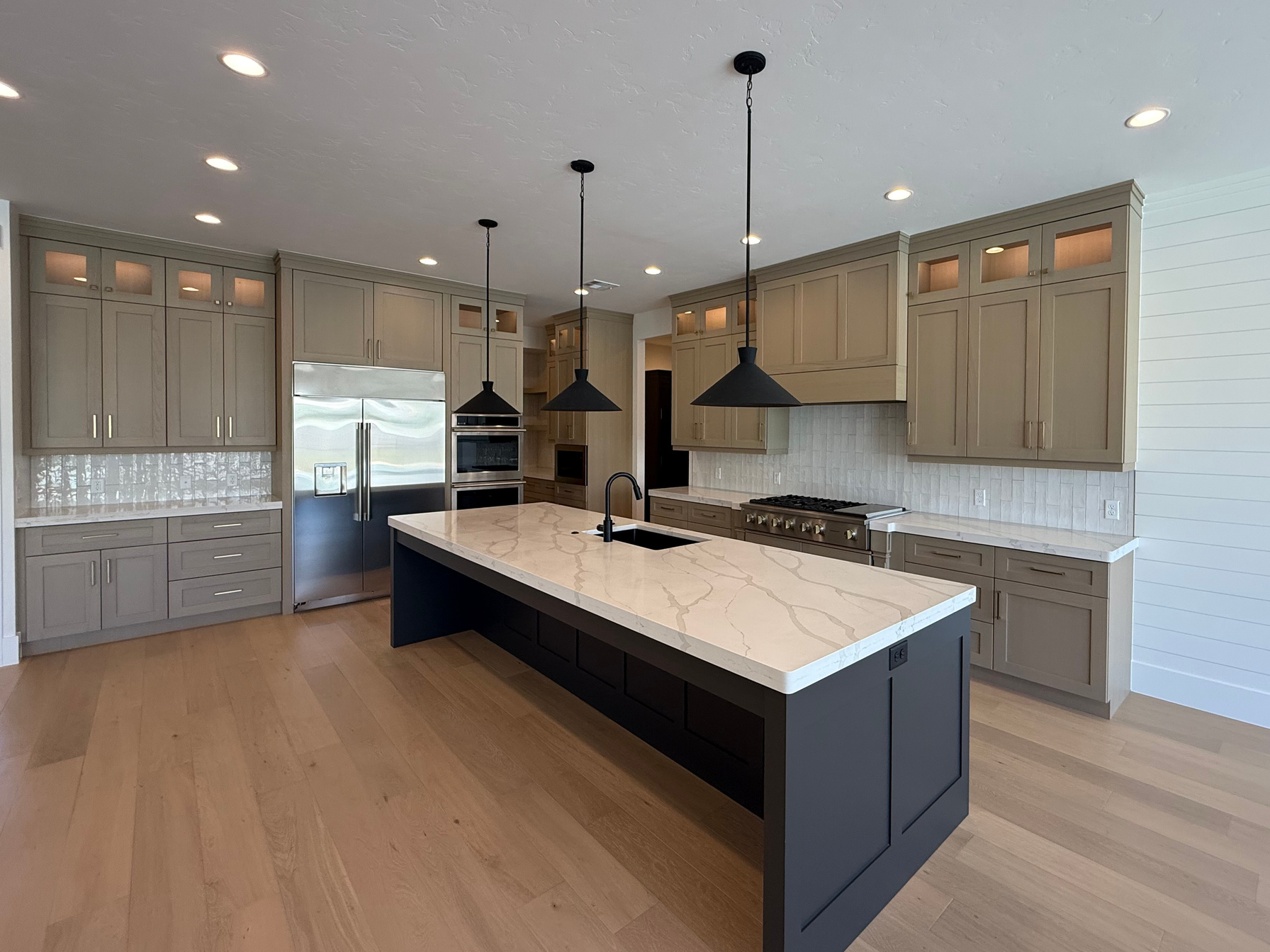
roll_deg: -0.5
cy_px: 437
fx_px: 587
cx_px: 713
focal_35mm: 16
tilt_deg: -0.4
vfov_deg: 78.0
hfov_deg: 94.0
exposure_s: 1/120
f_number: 2.2
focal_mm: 2.22
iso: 125
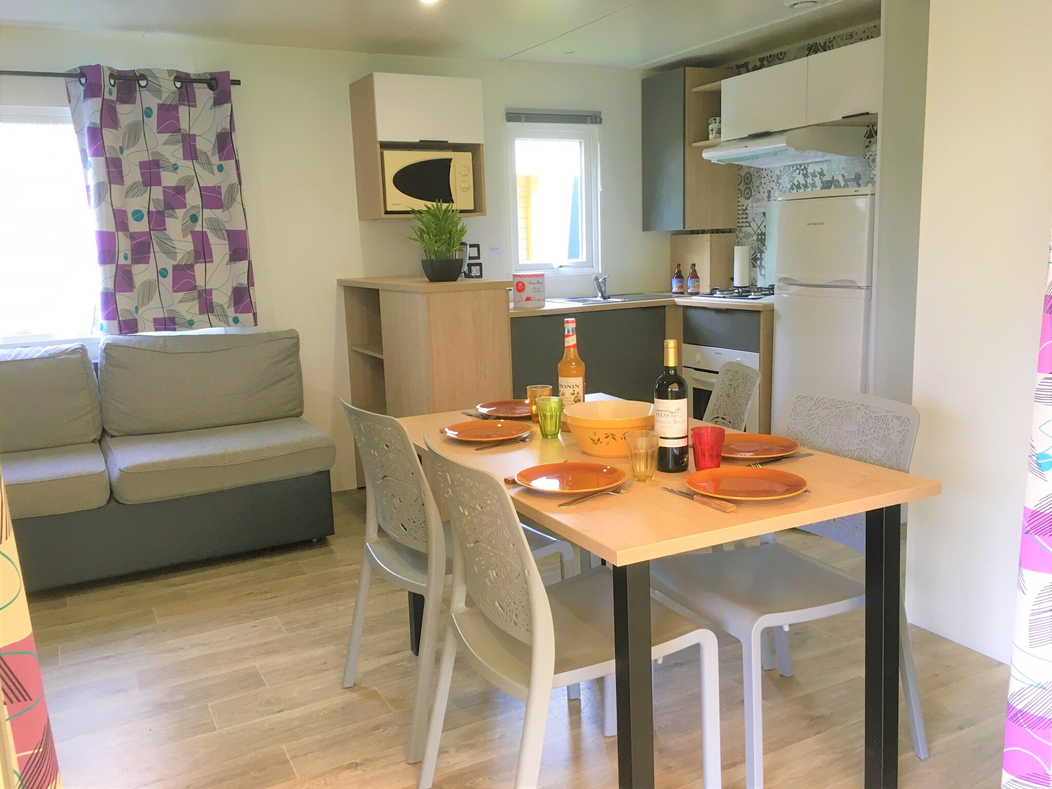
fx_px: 881
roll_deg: +0.8
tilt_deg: -9.1
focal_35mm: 29
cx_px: 526
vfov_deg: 48.2
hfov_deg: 61.7
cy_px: 394
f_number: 2.2
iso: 50
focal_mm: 4.15
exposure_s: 1/33
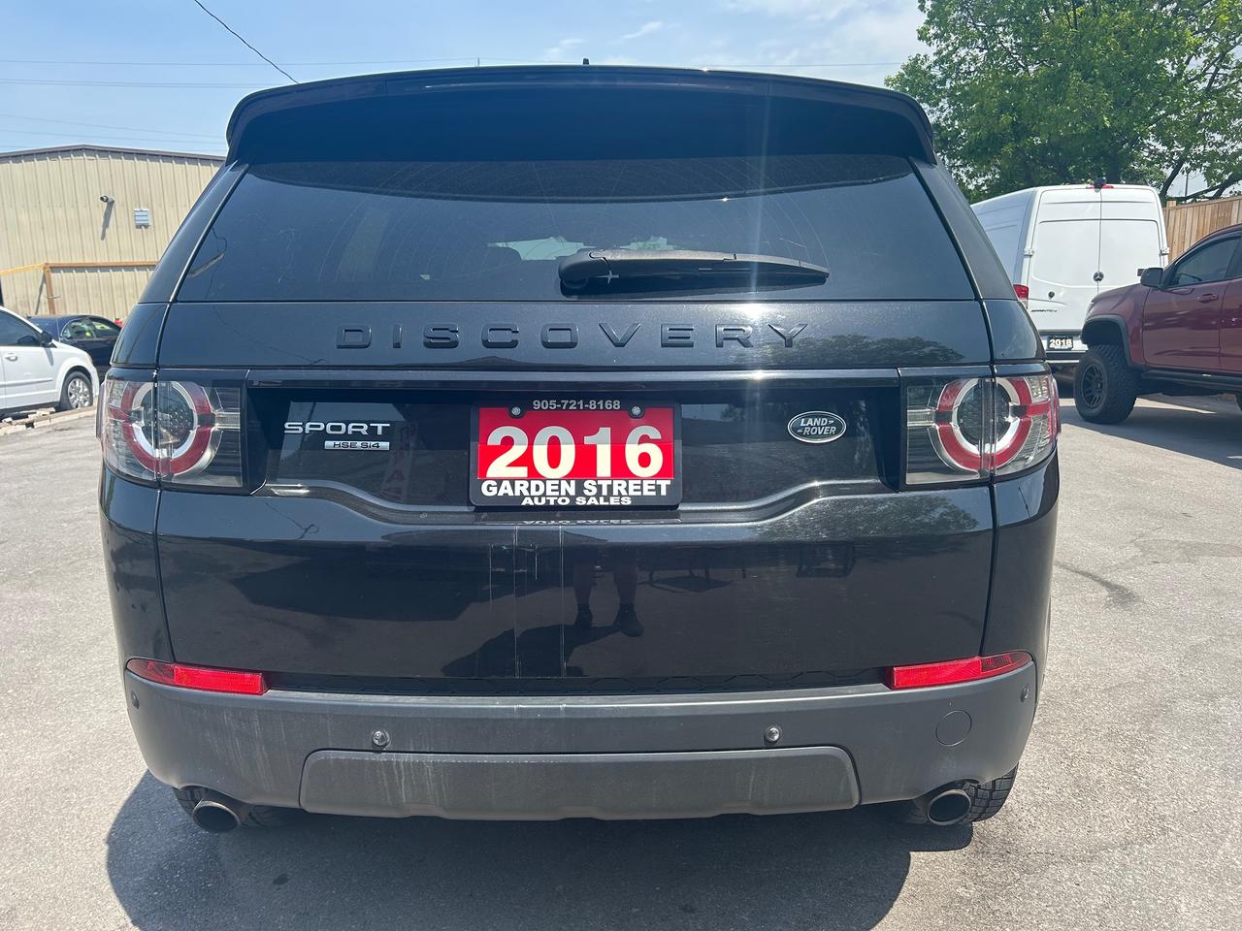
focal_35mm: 26
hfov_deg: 67.3
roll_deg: +0.9
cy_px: 466
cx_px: 621
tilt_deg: -10.8
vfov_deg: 53.1
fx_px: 933
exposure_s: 1/1531
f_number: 1.5
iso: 50
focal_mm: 5.7
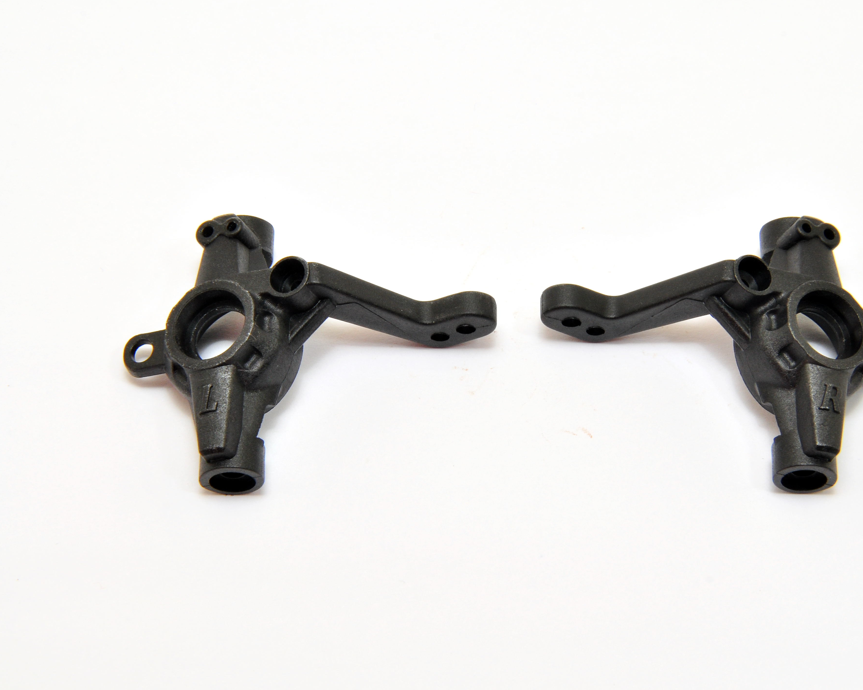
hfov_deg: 14.2
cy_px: 345
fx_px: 3473
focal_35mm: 136
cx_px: 512
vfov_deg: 11.3
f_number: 20
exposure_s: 1/60
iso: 400
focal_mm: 80
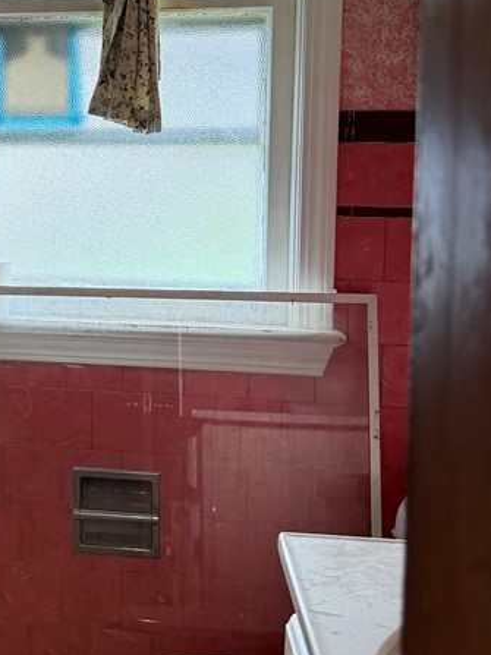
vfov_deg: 34.4
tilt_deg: -4.1
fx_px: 1041
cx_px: -38
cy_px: 192
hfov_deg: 24.9
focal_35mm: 55
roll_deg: -1.0
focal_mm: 6.76
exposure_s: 1/60
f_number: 1.78
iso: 250
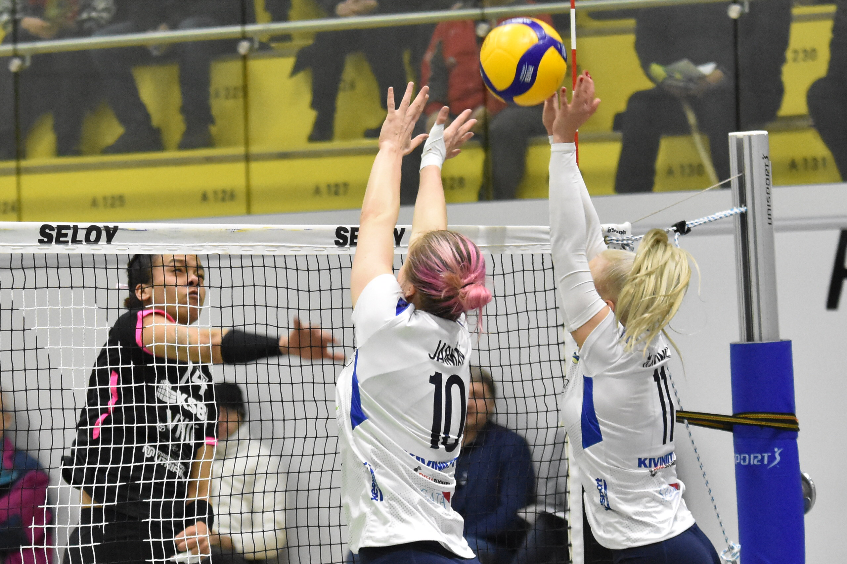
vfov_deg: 8.2
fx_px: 3950
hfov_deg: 12.2
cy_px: 282
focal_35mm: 168
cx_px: 424
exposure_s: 1/640
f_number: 4
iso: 5000
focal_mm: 112
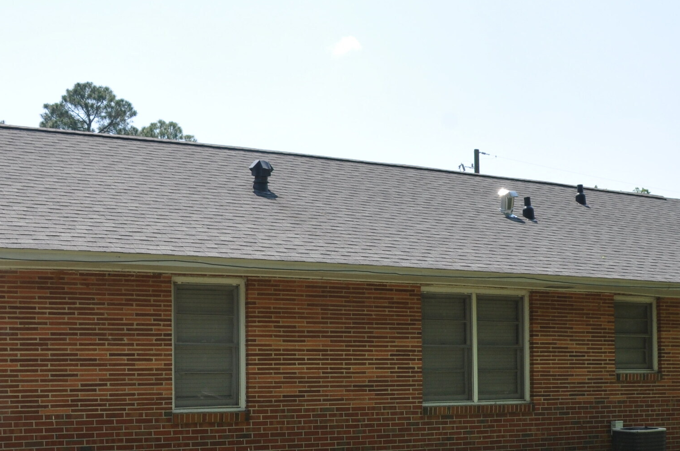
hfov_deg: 36.2
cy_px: 403
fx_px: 1037
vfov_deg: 23.9
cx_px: 402
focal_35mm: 55
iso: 200
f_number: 11
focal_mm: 18
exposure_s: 1/200
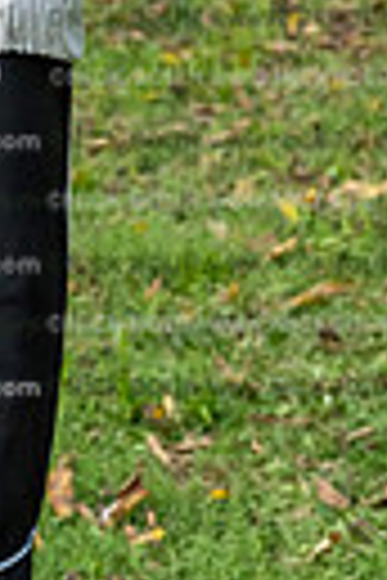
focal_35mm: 181
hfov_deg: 7.5
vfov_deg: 11.2
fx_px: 2918
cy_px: -45
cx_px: -166
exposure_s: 1/640
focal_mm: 52
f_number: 5.6
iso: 1000
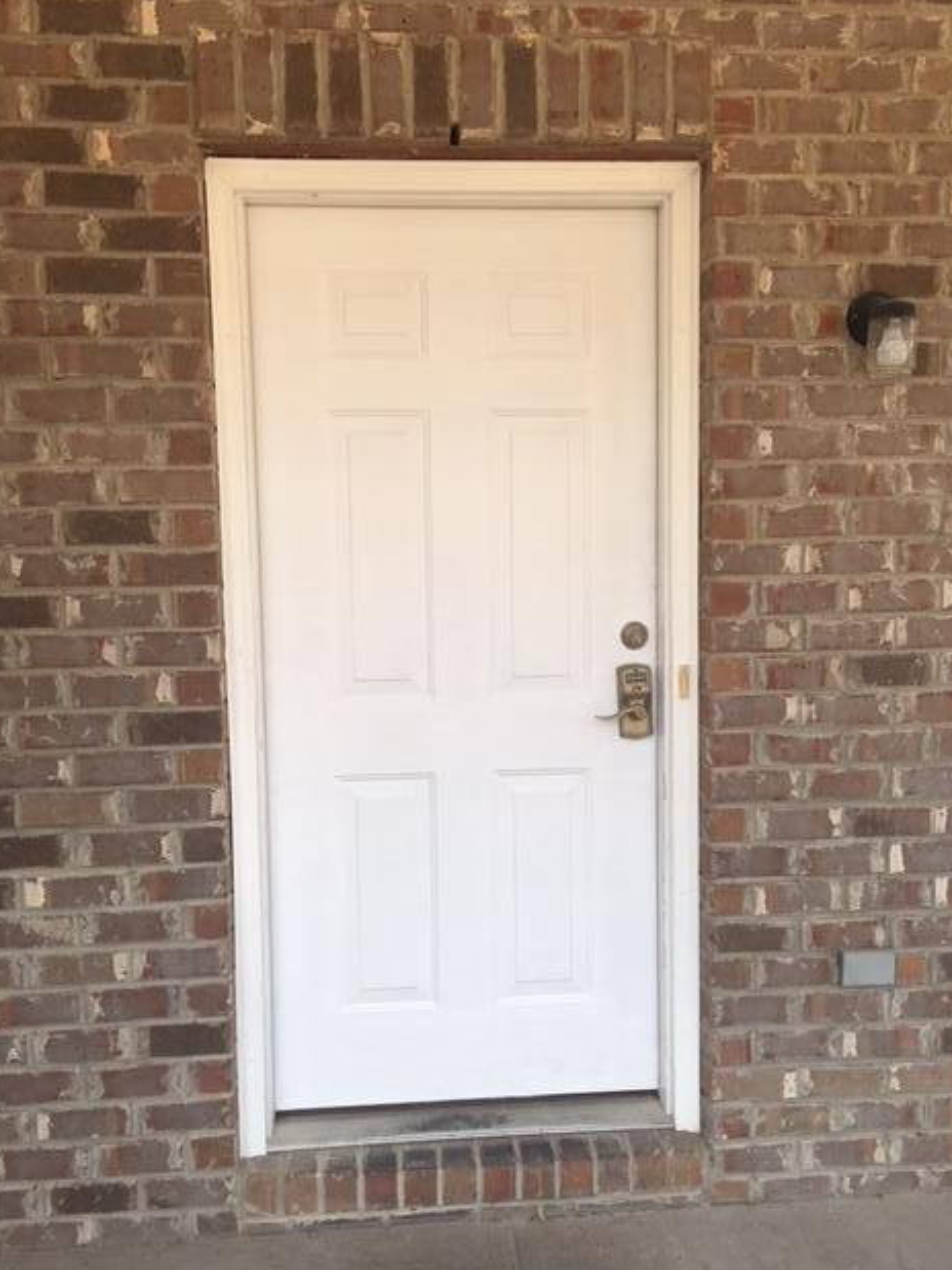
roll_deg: +0.9
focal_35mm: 30
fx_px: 1100
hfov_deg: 46.8
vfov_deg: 60.0
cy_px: 620
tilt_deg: -4.7
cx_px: 482
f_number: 2.2
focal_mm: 4.15
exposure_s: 1/229
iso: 25
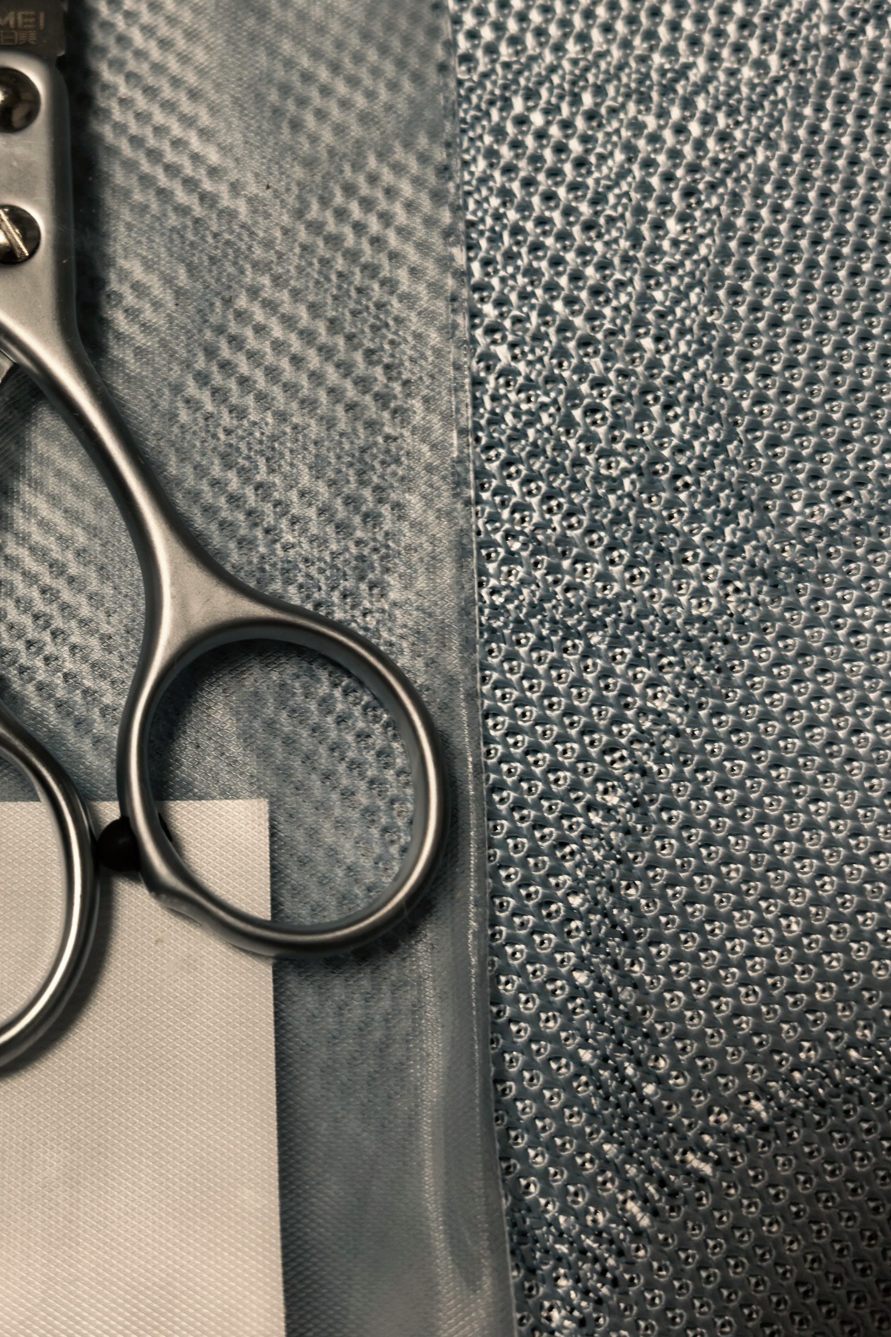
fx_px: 1745
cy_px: 534
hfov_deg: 28.0
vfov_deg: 41.7
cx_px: 155
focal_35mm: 47
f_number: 2
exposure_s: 1/50
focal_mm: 6.98
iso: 200
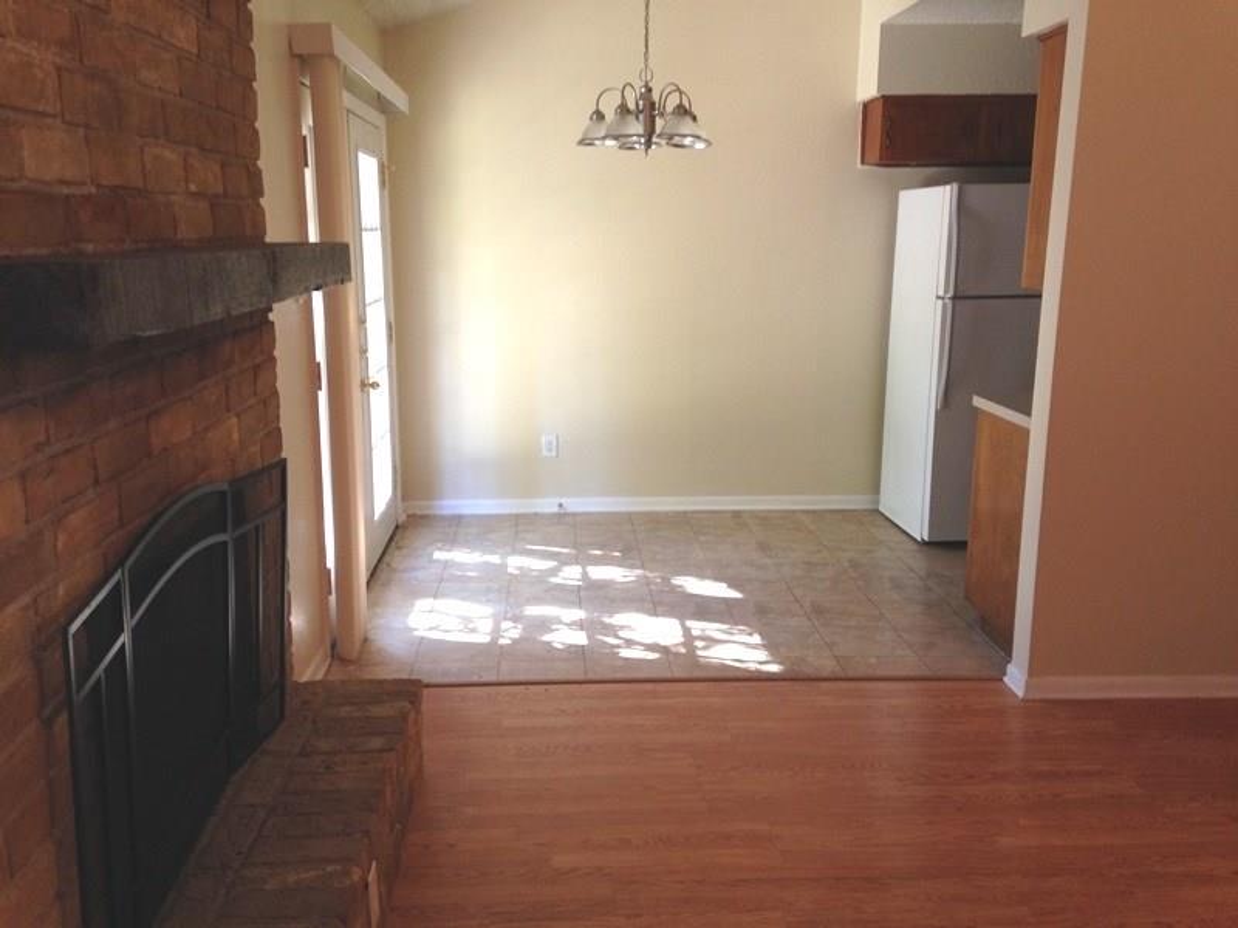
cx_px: 619
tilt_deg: -12.1
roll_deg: -0.2
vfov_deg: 42.9
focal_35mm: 33
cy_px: 464
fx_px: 1180
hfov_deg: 55.4
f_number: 2.4
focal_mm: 4.12
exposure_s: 1/20
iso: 100
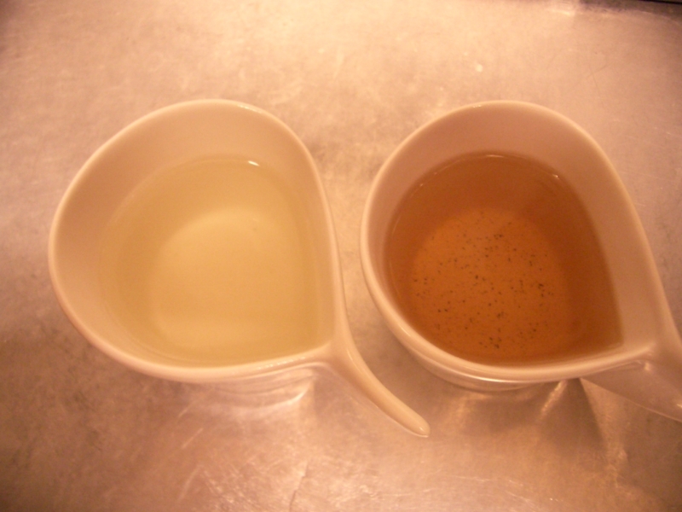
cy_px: 256
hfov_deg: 52.6
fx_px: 690
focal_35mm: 35
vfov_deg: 40.7
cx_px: 341
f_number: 2.6
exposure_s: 1/13
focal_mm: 5.8
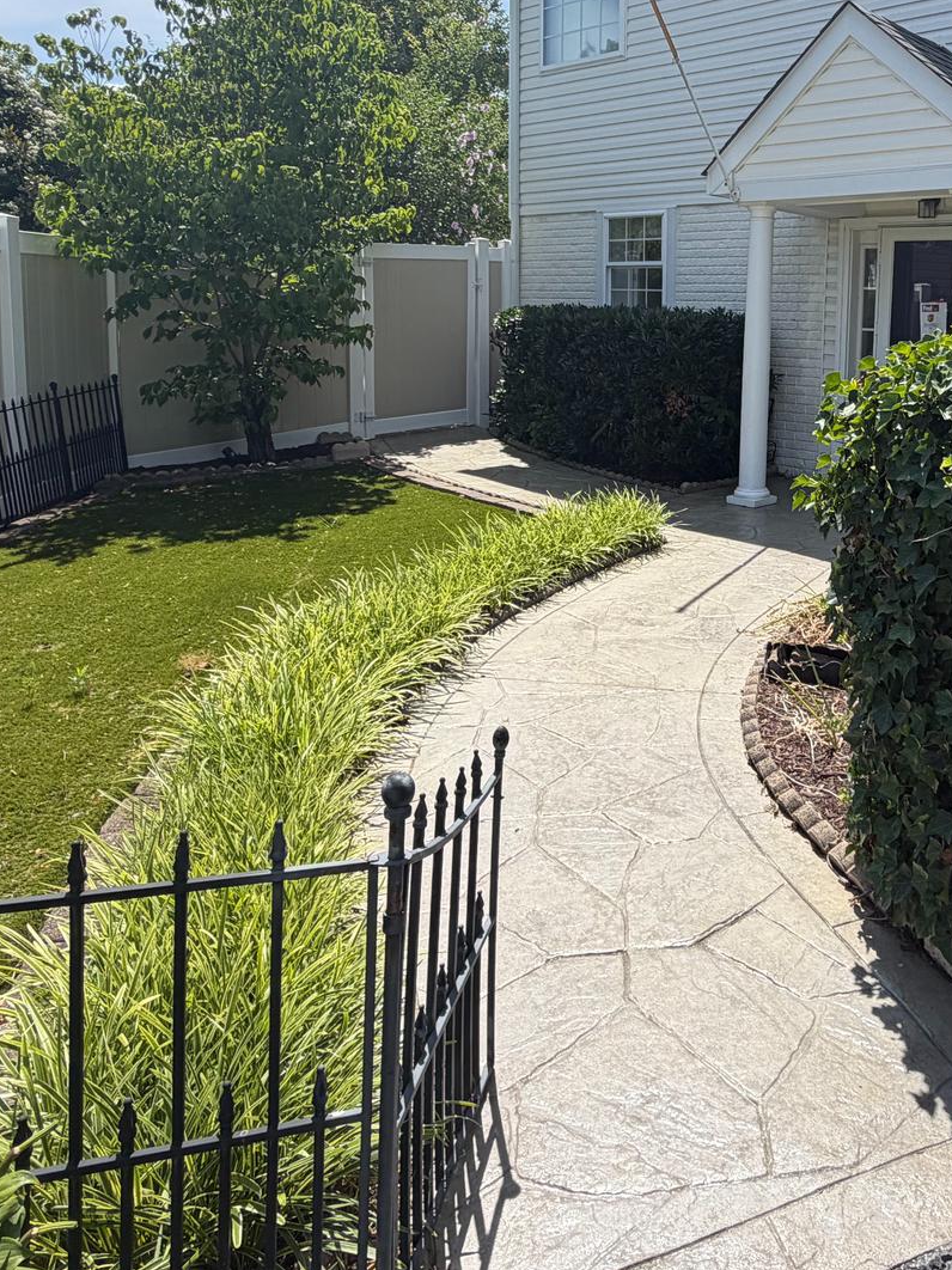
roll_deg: -1.6
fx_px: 990
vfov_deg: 63.5
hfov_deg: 48.5
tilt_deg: -5.8
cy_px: 414
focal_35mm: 27
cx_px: 757
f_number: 2.2
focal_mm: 2.22
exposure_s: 1/770
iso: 25
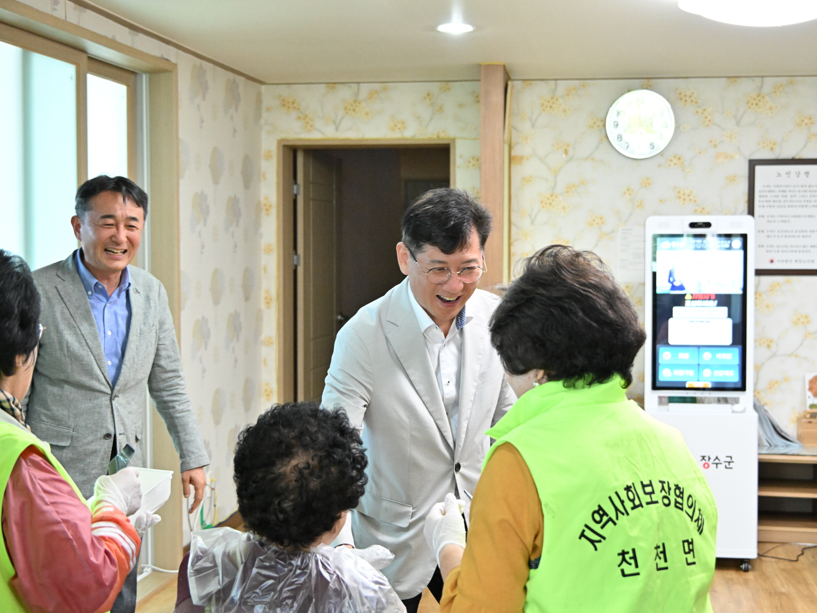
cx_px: 432
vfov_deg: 26.6
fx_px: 1298
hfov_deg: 34.9
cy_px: 306
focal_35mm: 55
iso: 6400
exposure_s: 1/160
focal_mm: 50
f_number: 5.6
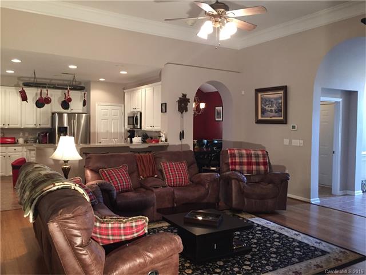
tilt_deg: -2.9
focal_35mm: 29
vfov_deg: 48.2
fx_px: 307
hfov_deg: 61.7
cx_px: 183
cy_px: 138
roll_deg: -1.7
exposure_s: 1/30
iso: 200
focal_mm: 4.15
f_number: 2.2
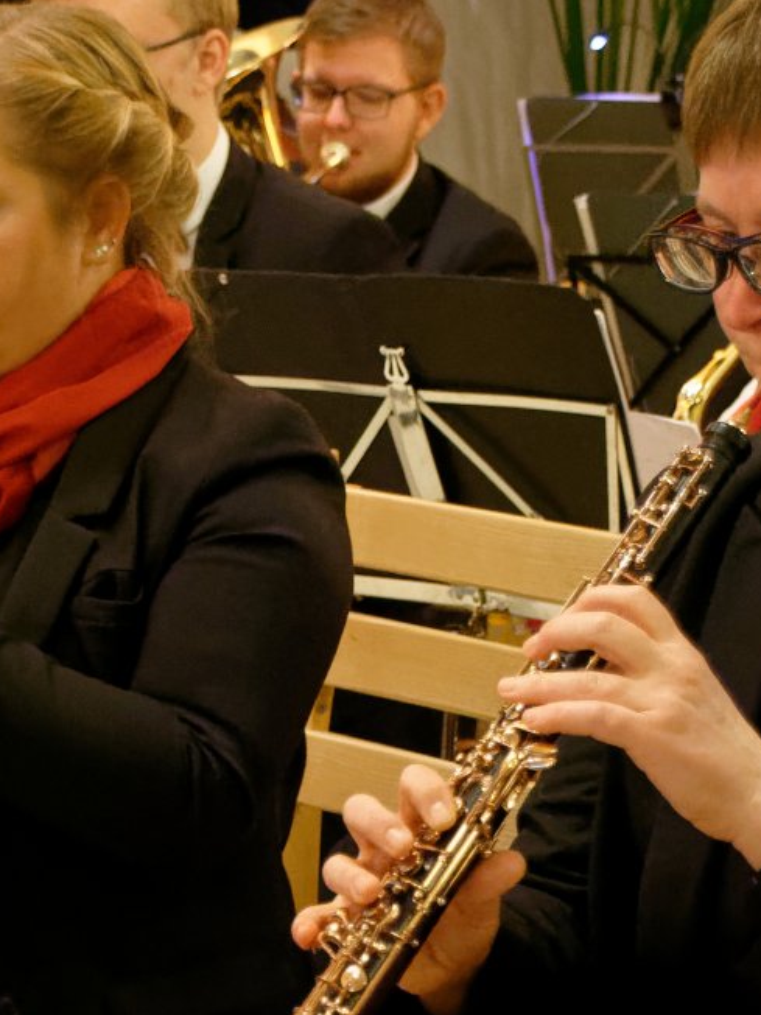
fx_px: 4280
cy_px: 716
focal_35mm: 146
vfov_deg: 13.5
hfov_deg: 10.2
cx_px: 268
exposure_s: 1/60
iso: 11400
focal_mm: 44
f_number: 4.5
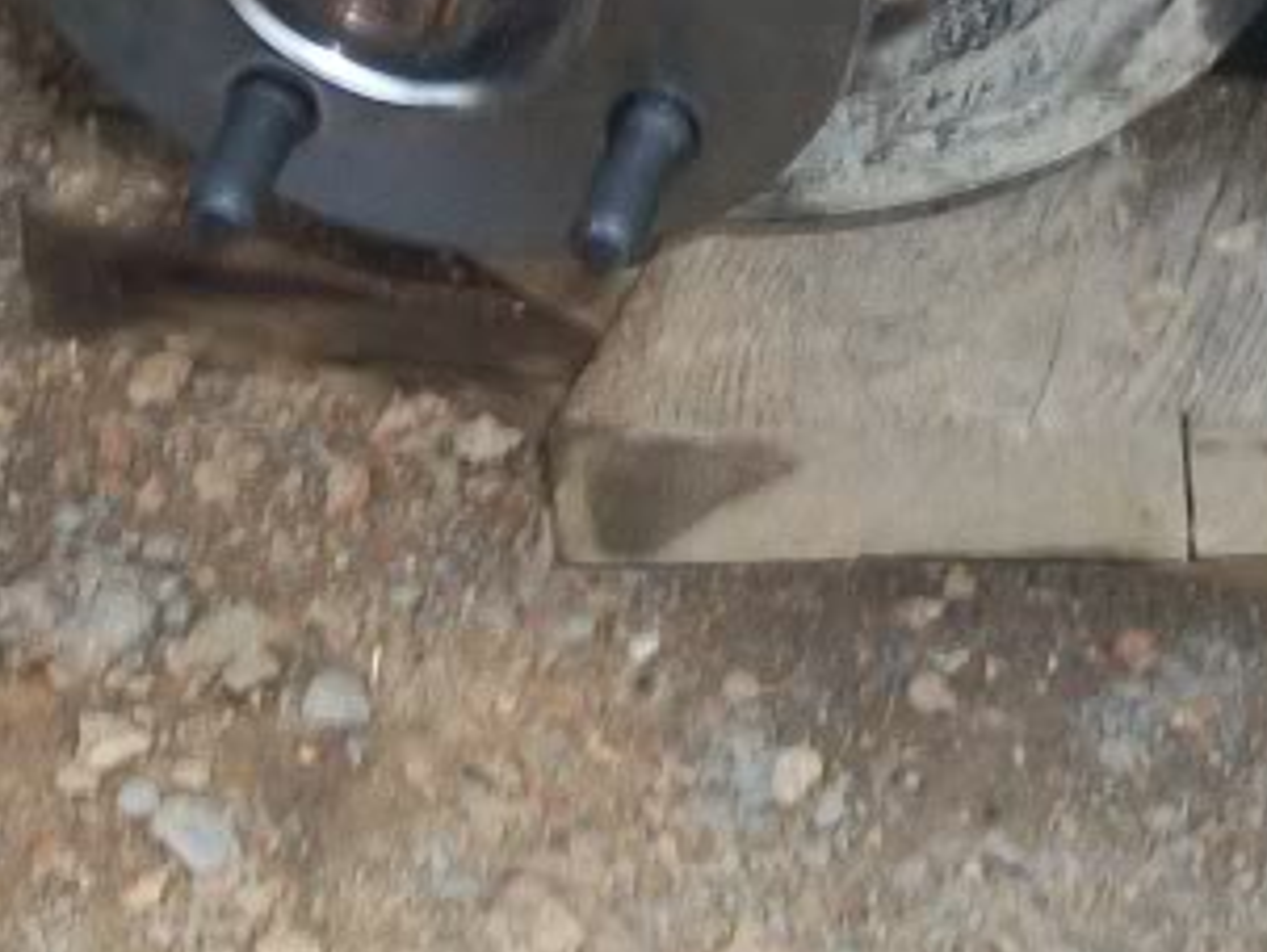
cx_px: 659
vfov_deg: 7.1
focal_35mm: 210
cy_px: 159
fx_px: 7692
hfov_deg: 9.4
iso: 160
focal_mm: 11
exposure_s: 1/50
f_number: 4.1
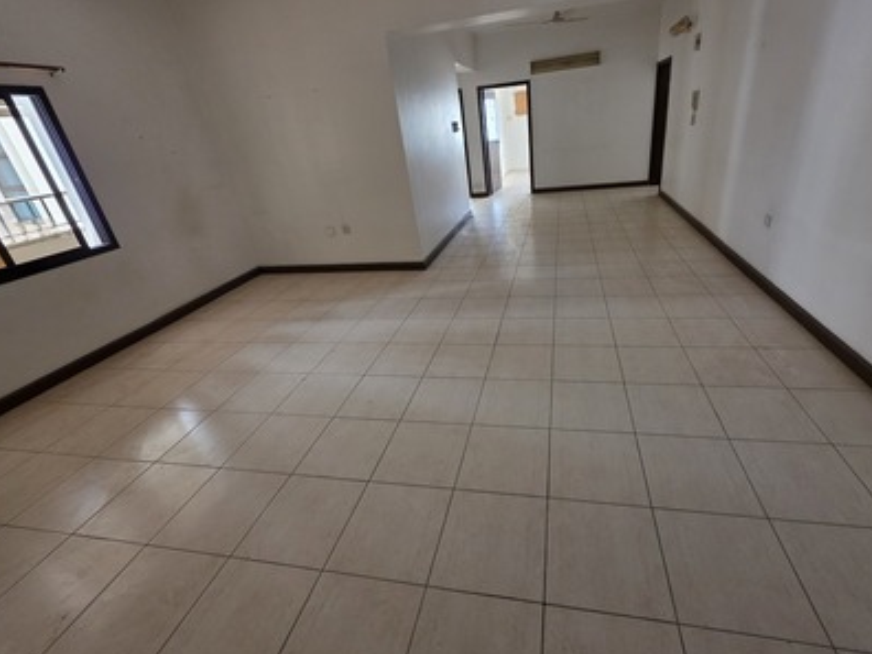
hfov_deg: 97.9
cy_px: 305
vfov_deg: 81.6
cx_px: 475
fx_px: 378
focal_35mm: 15
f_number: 1.9
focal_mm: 2.2
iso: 400
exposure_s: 1/50
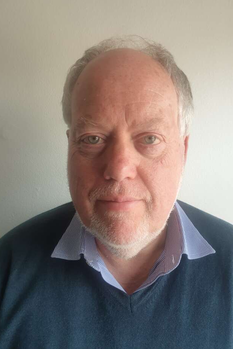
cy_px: 172
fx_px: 272
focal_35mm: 28
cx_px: 125
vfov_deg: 65.5
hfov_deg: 46.4
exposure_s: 1/50
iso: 64
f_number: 2.4
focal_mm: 4.3
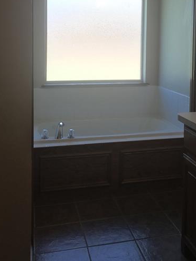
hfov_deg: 31.9
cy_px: 61
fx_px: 340
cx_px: 130
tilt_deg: -3.5
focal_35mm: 45
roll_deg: -2.0
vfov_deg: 40.7
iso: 25
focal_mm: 4.15
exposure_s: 1/120
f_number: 2.2
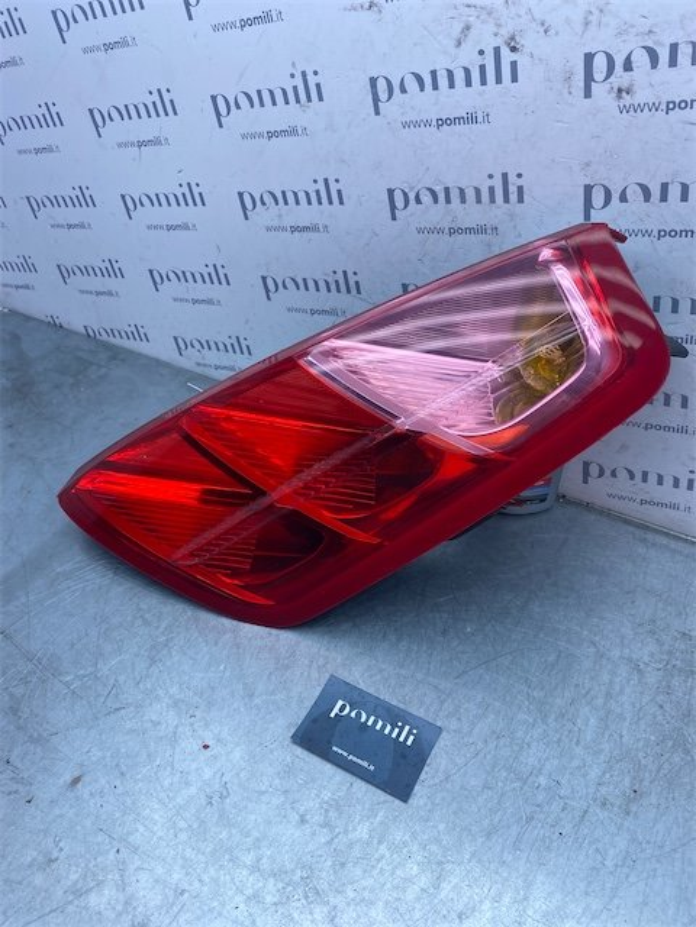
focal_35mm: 26
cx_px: 348
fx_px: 697
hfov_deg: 53.1
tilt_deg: -42.7
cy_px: 464
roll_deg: +4.2
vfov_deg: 67.3
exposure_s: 1/949
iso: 32
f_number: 1.8
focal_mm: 4.25
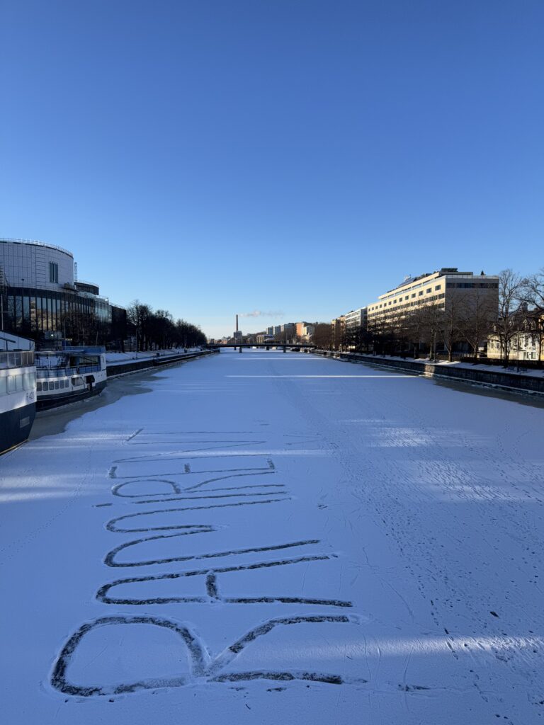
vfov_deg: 71.6
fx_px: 503
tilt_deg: -2.0
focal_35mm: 24
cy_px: 362
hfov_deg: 56.8
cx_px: 272
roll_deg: -0.1
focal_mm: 6.76
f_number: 1.78
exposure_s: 1/3413
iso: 80
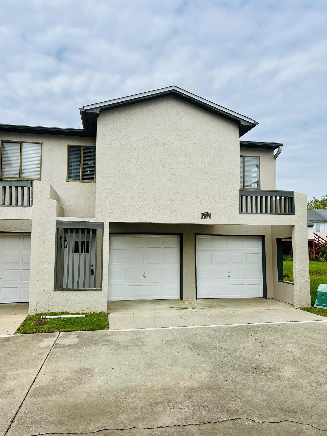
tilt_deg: +5.2
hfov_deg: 53.1
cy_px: 218
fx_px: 327
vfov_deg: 67.3
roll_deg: +0.3
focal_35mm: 26
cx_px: 164
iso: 50
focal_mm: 5.7
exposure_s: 1/5882
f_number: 1.5
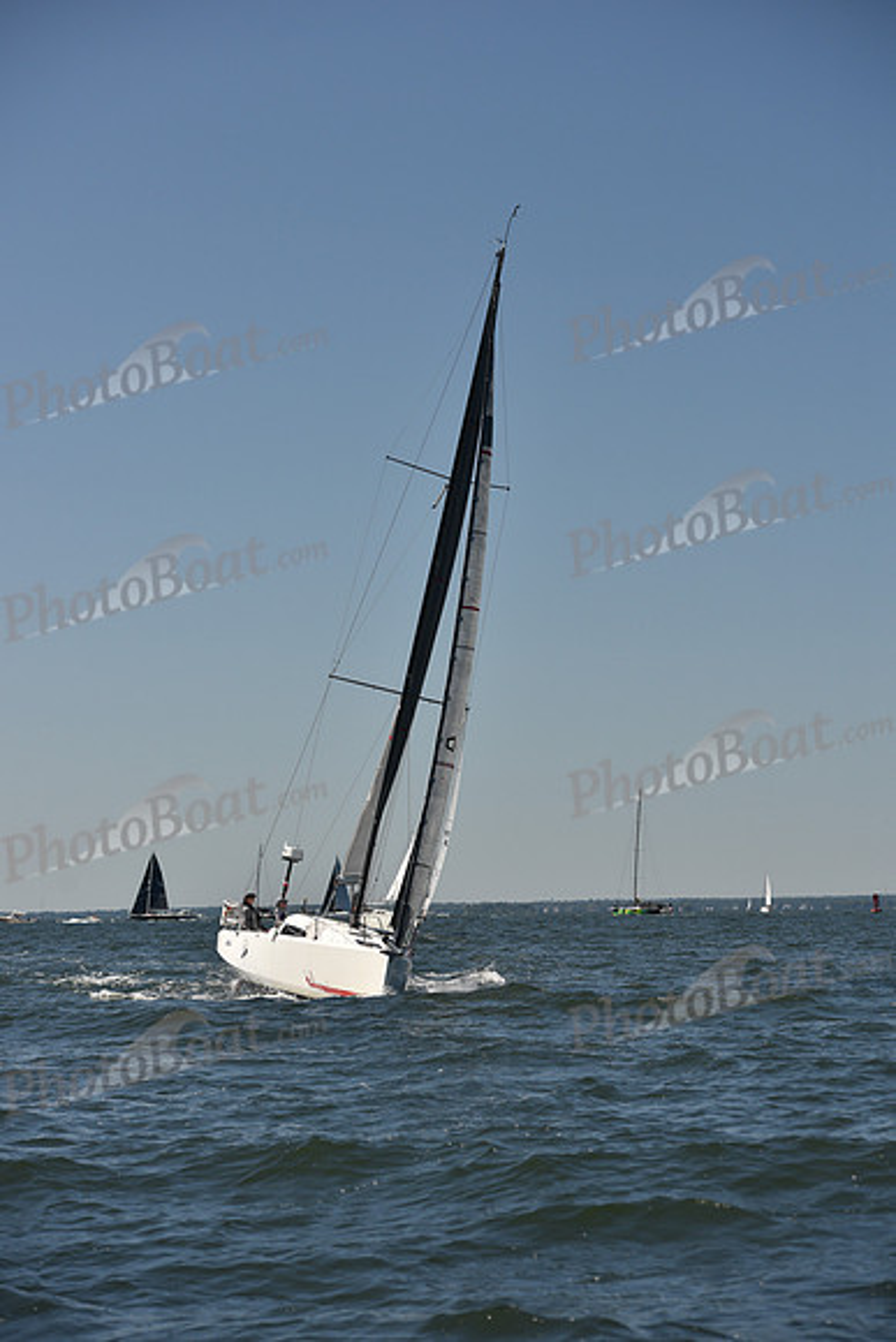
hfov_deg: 15.2
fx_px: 3358
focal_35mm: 90
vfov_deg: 22.6
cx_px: 448
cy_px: 671
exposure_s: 1/1250
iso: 250
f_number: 4.5
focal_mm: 90
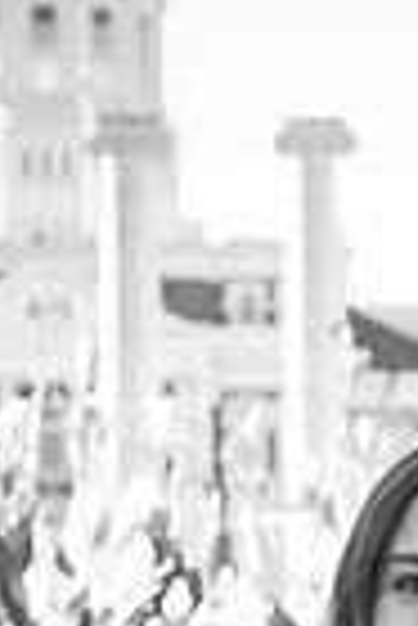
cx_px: 481
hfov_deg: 5.0
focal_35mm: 275
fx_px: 4777
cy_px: 1009
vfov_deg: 7.3
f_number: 7.1
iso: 800
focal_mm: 85
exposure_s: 1/320
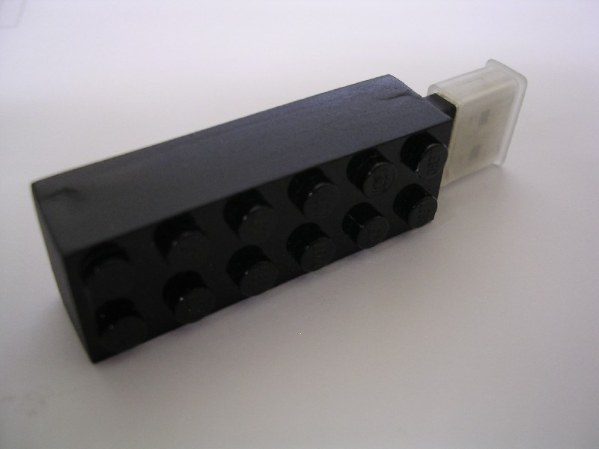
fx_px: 658
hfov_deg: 49.0
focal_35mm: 38
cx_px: 300
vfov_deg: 37.7
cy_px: 224
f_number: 2.8
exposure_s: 1/8.8
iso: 100
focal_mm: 5.8
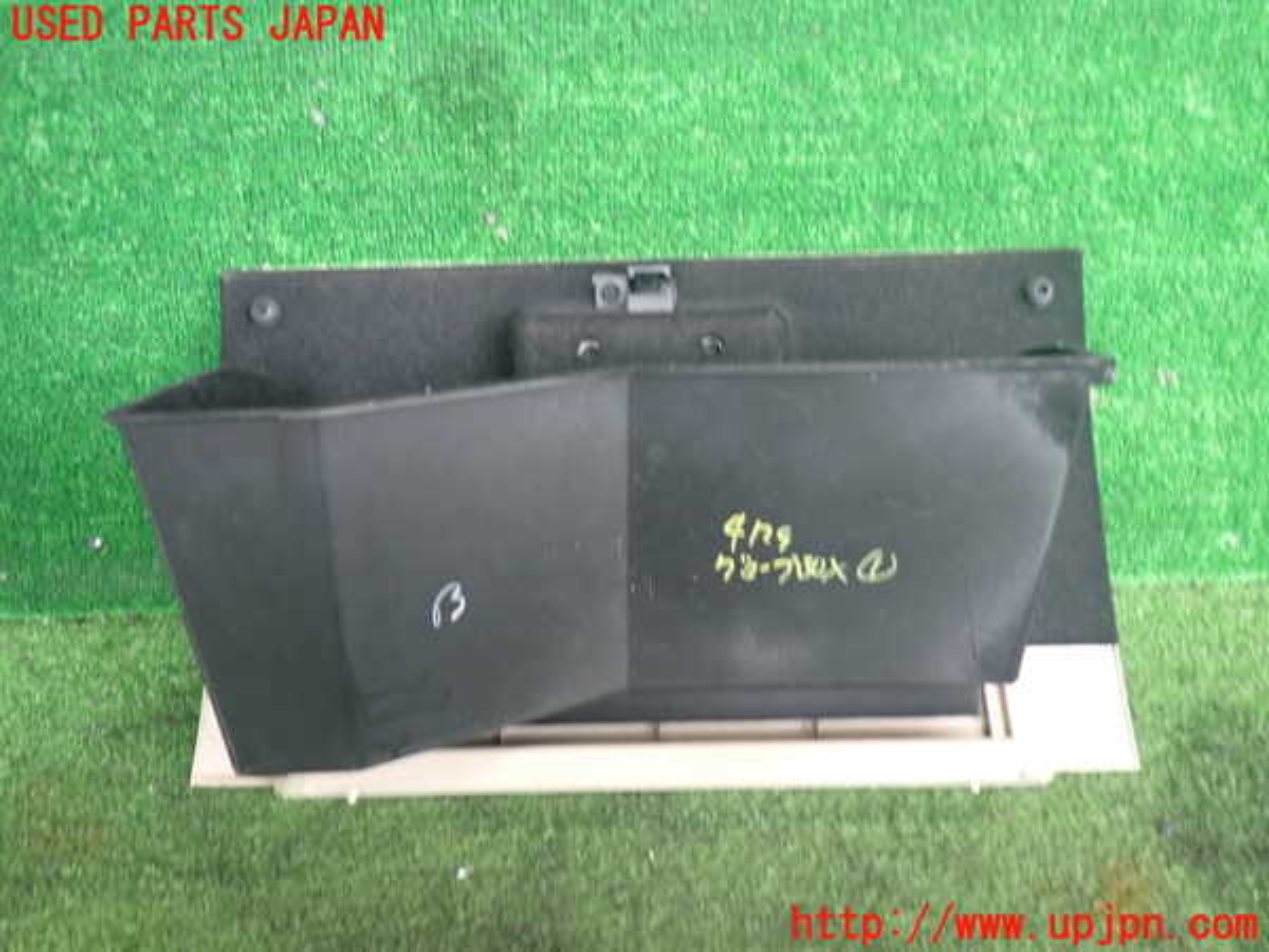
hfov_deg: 60.0
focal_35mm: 30
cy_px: 476
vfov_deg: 46.8
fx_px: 1100
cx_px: 634
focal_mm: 5.4
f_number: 2.3
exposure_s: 1/30
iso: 250
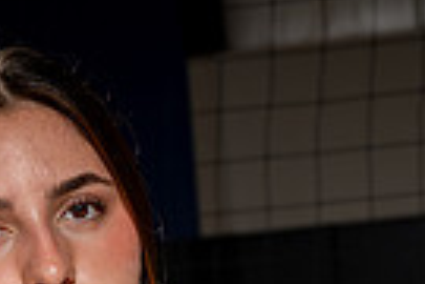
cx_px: 25
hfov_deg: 8.8
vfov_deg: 5.7
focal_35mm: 233
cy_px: 685
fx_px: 2750
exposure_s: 1/250
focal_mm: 70
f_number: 8
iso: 100
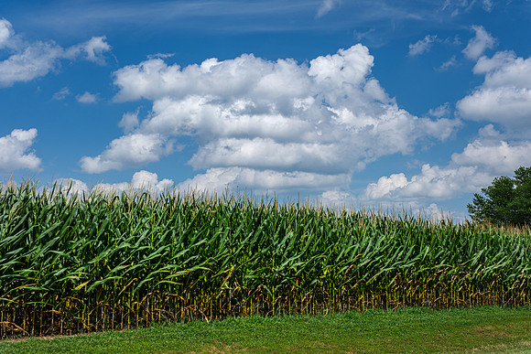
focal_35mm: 44
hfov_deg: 44.5
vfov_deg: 30.5
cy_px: 177
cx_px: 266
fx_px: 649
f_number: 11
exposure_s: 1/50
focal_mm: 29.2
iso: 160
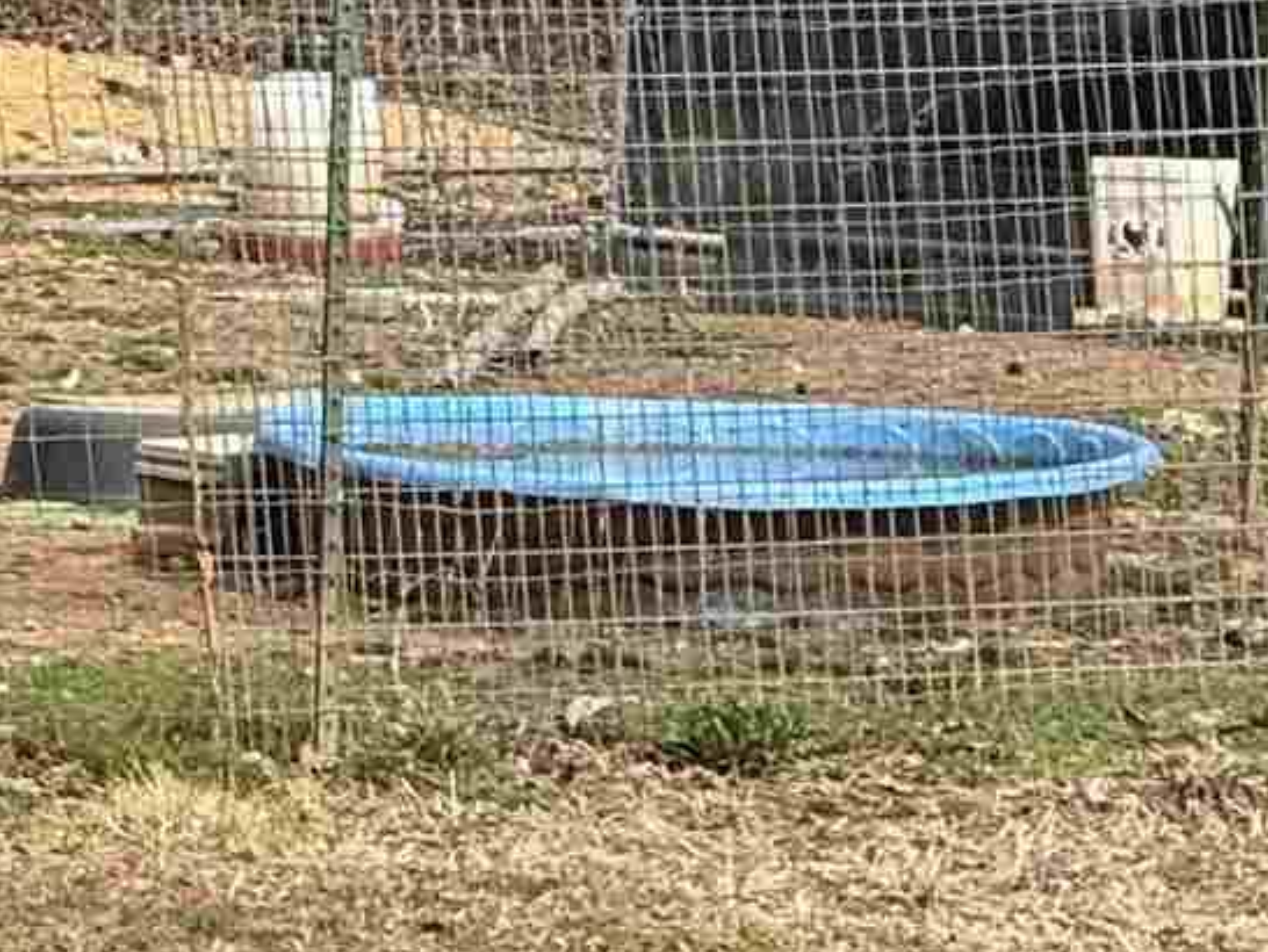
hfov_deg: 2.9
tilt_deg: -0.2
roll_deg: -1.3
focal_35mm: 675
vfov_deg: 2.2
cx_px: -1493
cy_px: -337
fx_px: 24736
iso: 50
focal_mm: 15.66
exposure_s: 1/700
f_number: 2.8
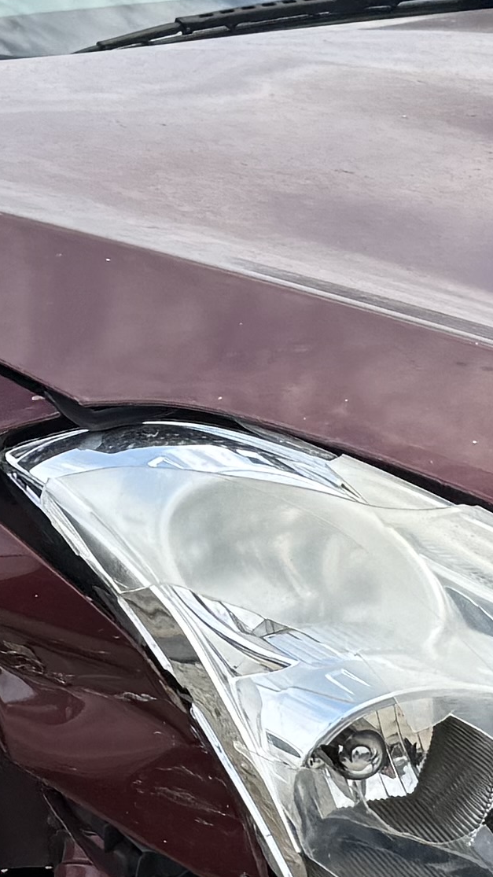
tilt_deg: -19.4
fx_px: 3115
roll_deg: +2.6
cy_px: 545
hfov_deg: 8.8
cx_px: -229
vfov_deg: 16.0
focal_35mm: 134
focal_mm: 6.76
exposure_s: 1/1292
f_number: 1.78
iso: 80
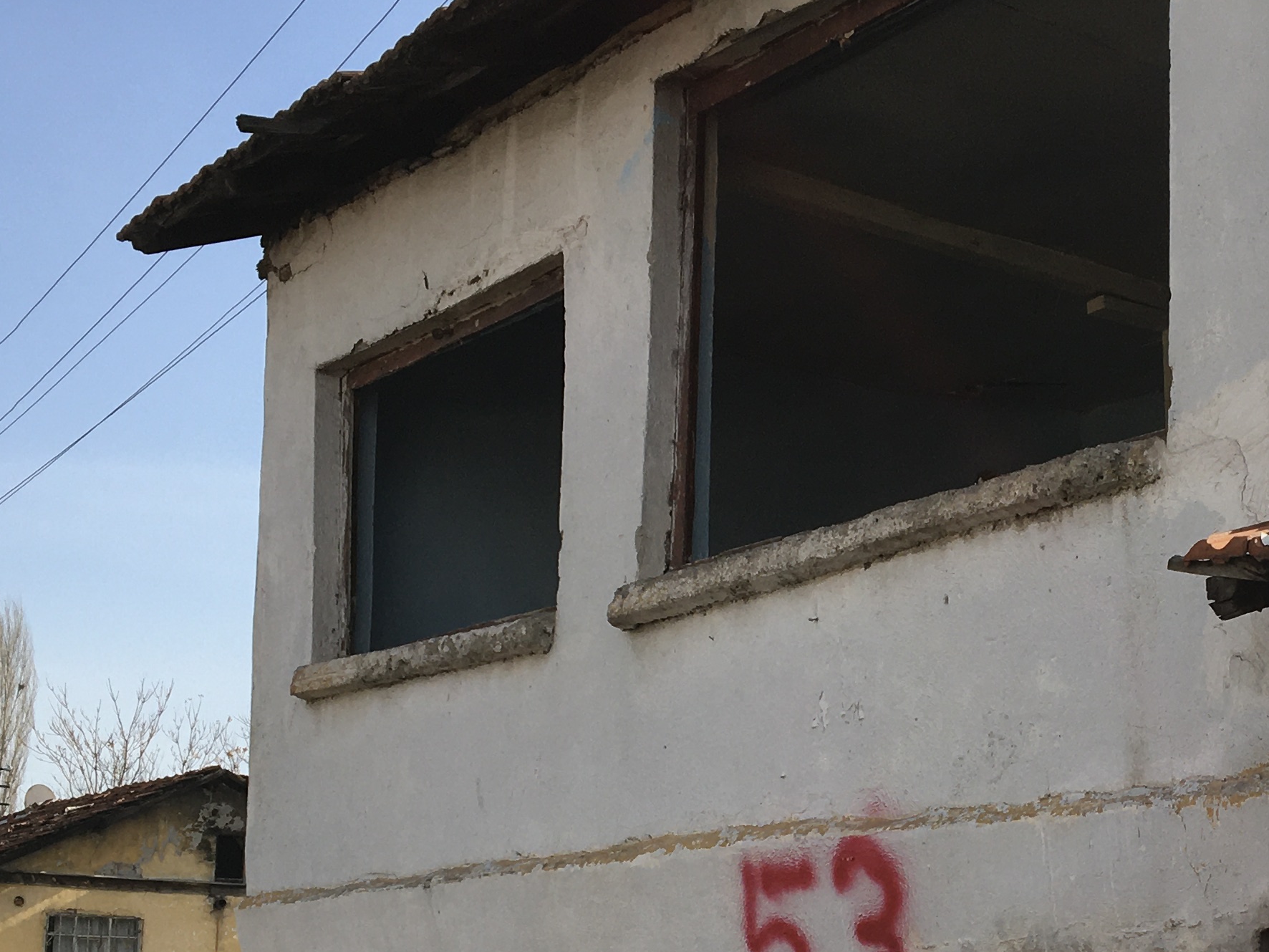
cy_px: 784
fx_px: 2420
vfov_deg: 21.9
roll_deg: -0.6
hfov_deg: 28.9
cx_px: 974
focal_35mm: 66
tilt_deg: +9.2
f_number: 2.2
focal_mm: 4.15
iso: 25
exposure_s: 1/1261
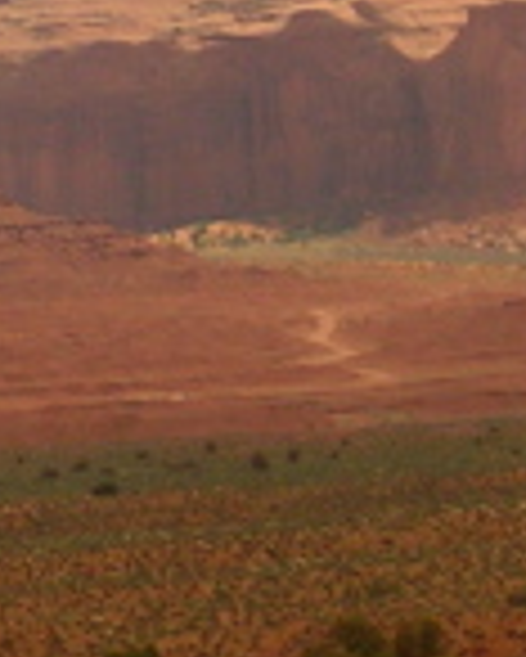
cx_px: -252
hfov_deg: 3.1
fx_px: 9564
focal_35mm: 492
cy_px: -27
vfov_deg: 3.9
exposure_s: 1/510
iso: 50
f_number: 4.9
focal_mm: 17.4
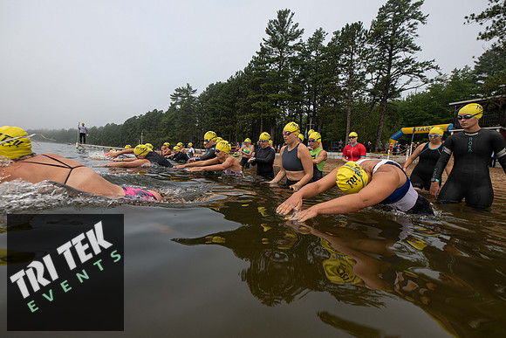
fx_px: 197
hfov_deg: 104.2
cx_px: 253
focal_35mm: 14
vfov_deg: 81.2
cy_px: 169
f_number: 4
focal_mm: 14
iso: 320
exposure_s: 1/800
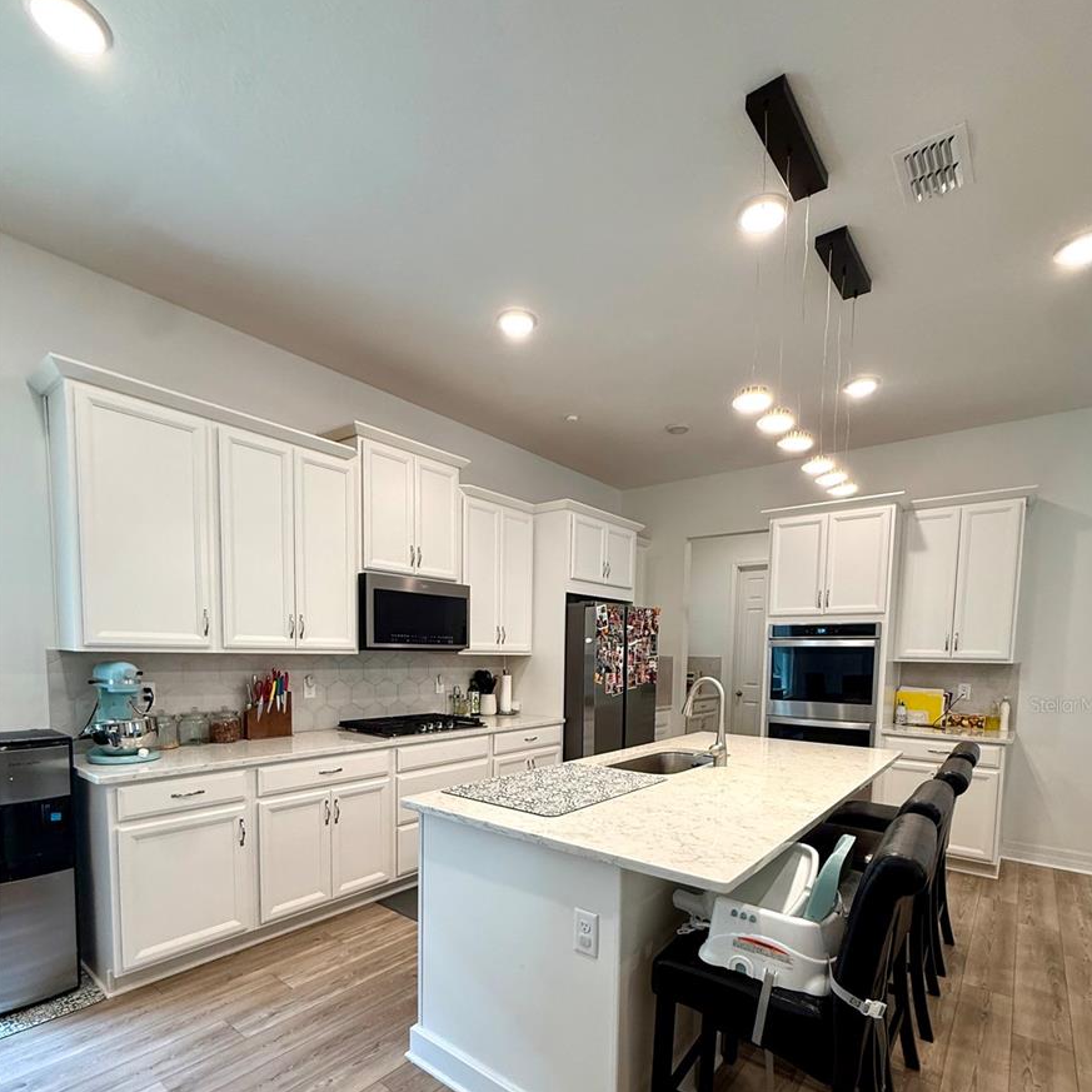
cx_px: 555
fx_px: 607
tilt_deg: -3.4
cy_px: 704
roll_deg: -1.3
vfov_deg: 81.8
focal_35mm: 17
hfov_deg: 84.0
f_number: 2.2
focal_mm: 2.22
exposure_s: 1/120
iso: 160
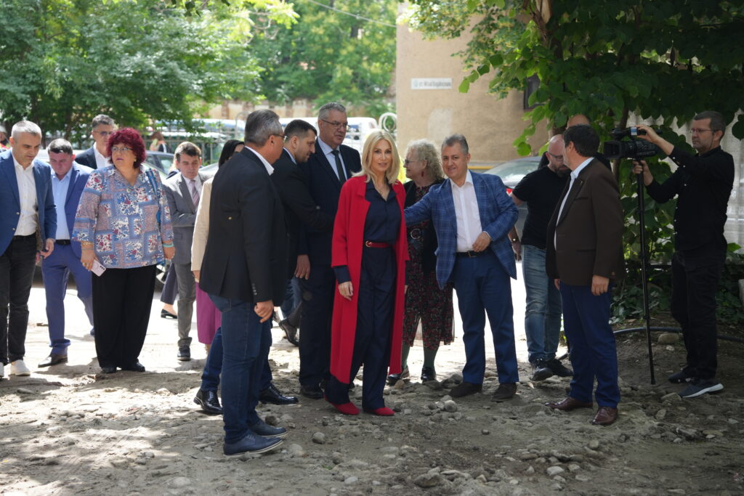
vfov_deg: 19.5
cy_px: 248
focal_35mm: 70
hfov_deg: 28.8
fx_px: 1447
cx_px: 372
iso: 320
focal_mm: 70
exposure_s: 1/500
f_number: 3.5
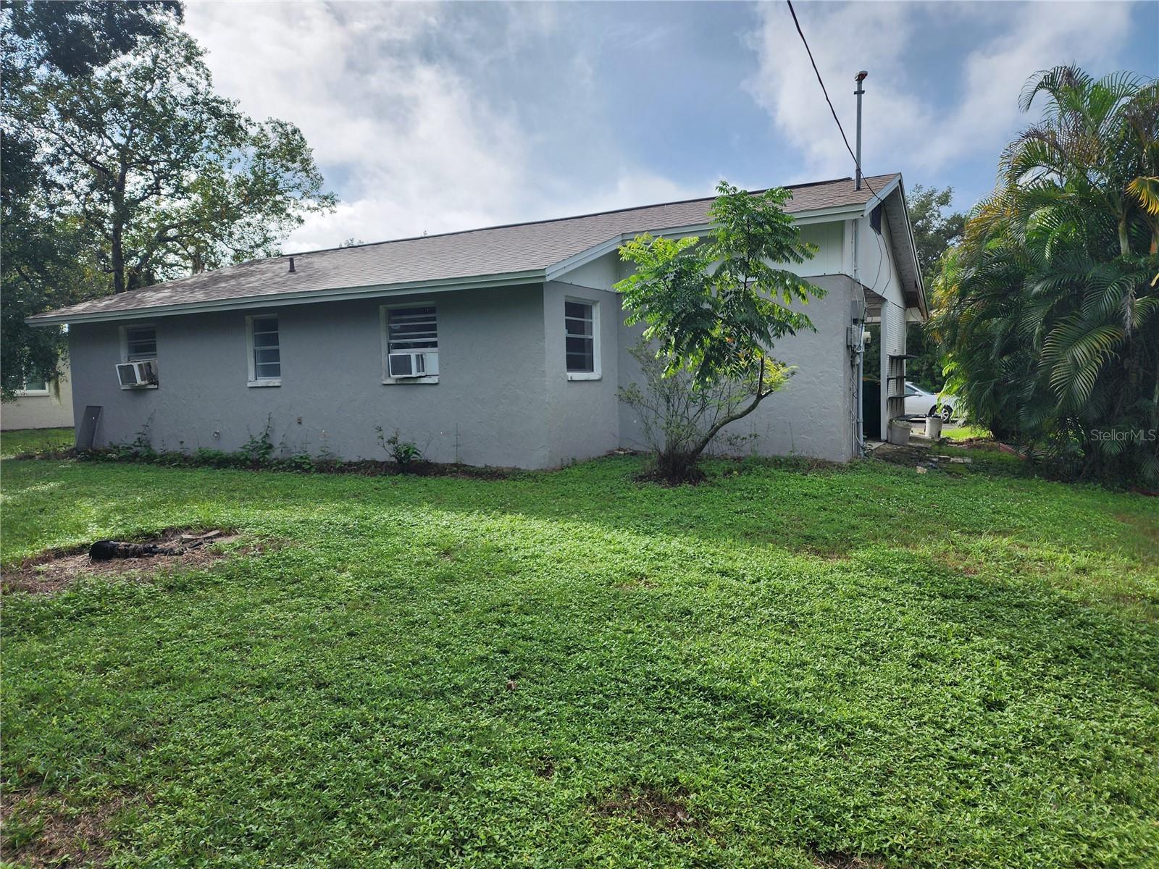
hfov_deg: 73.9
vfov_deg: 58.9
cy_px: 434
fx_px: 770
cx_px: 580
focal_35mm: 23
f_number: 1.8
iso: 12
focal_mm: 6.4
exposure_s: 1/1182
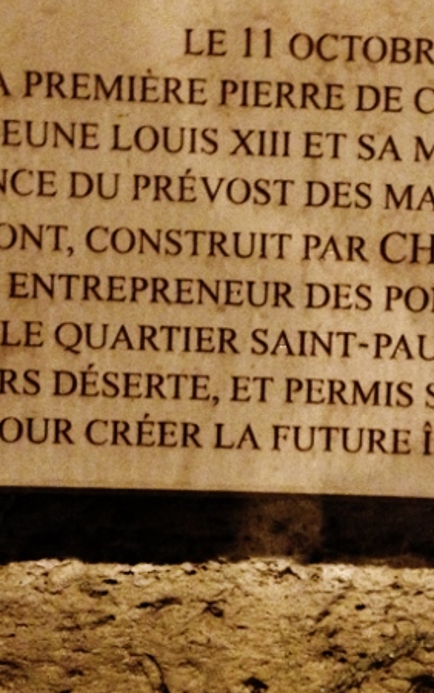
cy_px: 261
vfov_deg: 32.8
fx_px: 1173
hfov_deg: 20.6
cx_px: 366
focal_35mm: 62
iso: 800
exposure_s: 1/15
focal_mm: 4.13
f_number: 2.4
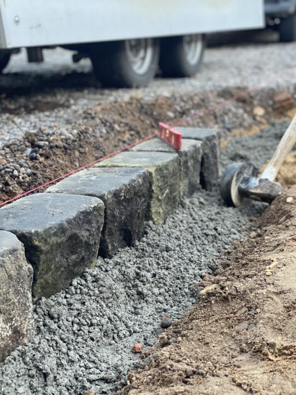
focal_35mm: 52
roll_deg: +3.8
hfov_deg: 28.0
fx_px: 593
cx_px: 148
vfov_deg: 36.8
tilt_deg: -15.2
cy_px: 198
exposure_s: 1/122
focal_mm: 6
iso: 200
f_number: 2
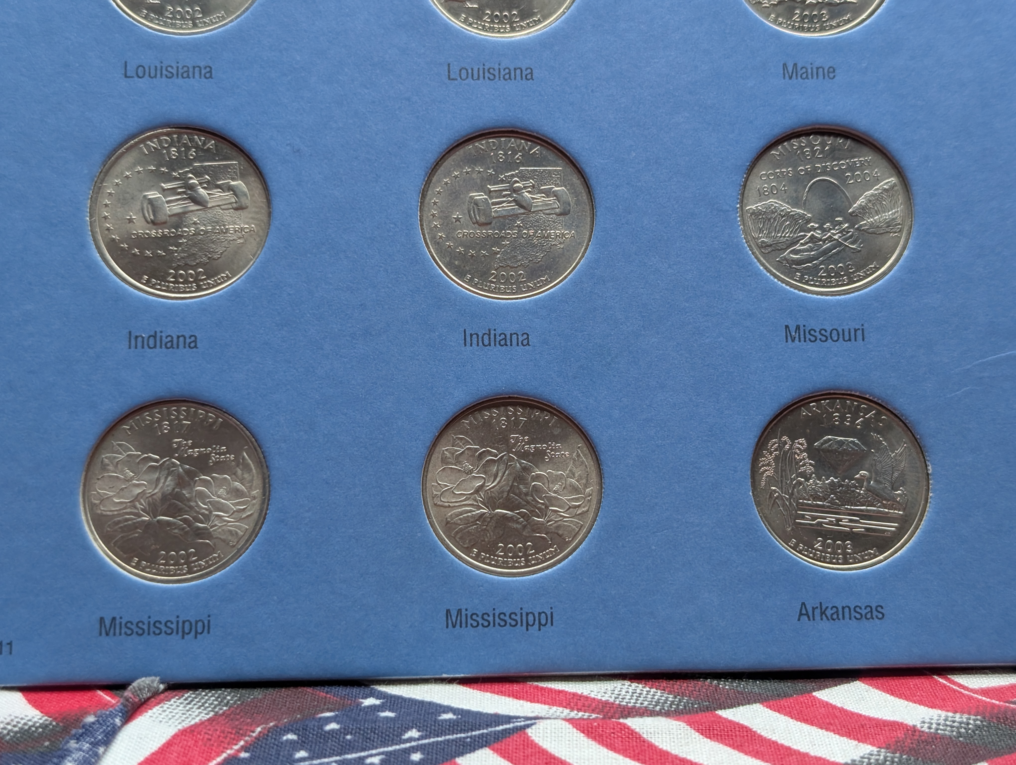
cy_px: 382
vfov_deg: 29.7
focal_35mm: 49
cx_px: 508
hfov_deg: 38.9
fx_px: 1440
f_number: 1.68
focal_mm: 6.9
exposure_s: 1/232
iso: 161
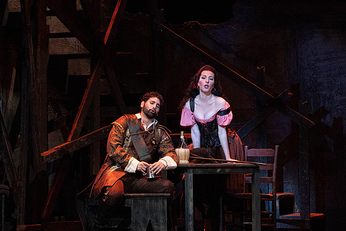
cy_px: 77
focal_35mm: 279
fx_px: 2682
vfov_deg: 4.9
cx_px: 134
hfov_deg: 7.4
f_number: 8
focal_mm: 200
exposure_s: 1/250
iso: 6400
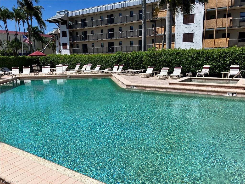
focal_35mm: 28
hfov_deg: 63.4
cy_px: 92
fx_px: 198
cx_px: 122
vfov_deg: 49.7
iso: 32
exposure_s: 1/3745
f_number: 1.8
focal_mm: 3.99
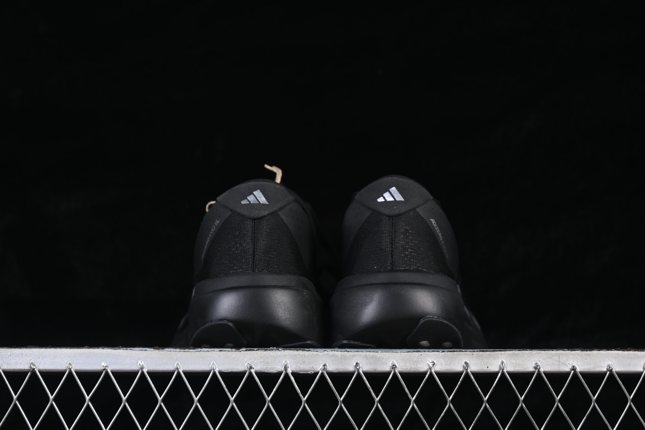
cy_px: 215
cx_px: 322
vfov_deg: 18.2
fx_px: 1344
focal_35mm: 75
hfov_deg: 27.0
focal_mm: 50
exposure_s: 1/60
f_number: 6.3
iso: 160
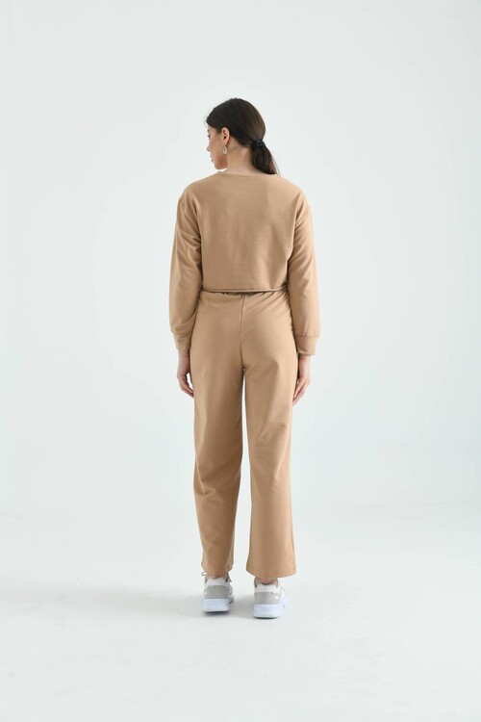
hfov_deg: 30.5
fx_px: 882
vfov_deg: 44.5
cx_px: 240
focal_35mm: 44
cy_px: 361
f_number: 6.3
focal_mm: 44
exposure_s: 1/125
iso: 100
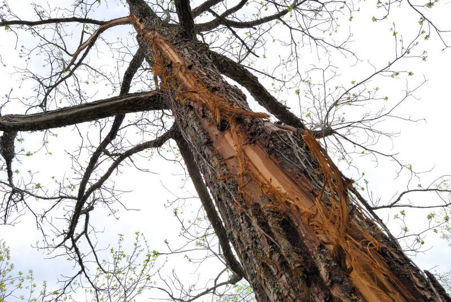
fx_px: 339
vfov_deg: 48.1
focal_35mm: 27
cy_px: 151
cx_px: 226
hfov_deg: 67.3
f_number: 10
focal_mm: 18
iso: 200
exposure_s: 1/160
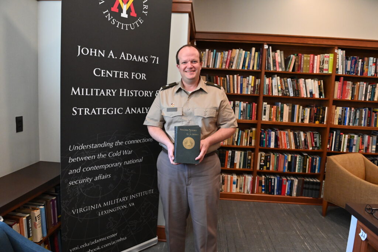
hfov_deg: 73.7
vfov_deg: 53.1
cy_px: 126
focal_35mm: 24
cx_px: 189
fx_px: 252
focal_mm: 24
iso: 6400
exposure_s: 1/500
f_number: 4.5
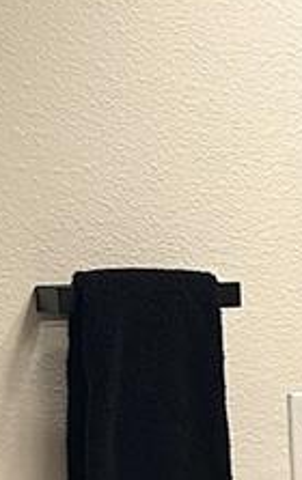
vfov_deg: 14.0
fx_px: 1943
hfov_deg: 7.8
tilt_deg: -5.9
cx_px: 887
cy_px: 403
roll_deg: +0.7
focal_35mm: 148
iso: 50
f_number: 1.5
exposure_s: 1/120
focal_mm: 5.7
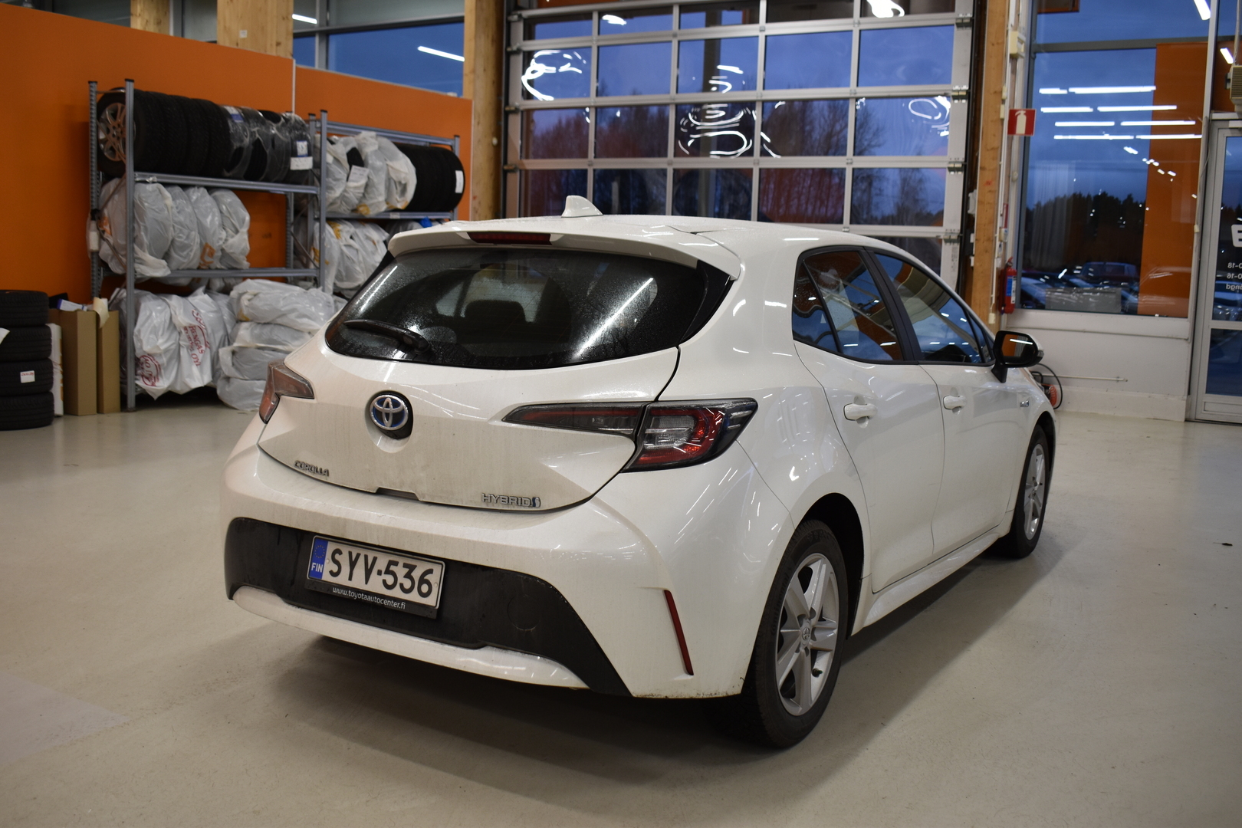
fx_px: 1190
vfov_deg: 38.4
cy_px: 414
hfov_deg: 55.1
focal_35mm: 34
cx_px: 621
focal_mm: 23
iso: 400
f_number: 4.8
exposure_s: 1/90
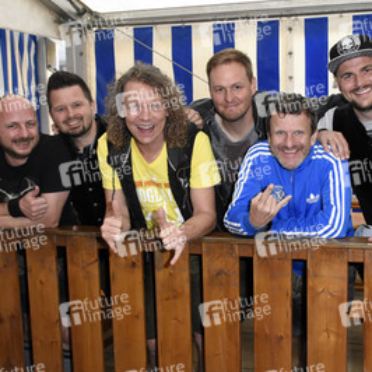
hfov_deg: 33.8
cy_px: 206
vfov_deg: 34.2
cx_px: 254
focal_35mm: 50
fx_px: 605
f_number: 6.3
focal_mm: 23
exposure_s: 1/60
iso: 3200
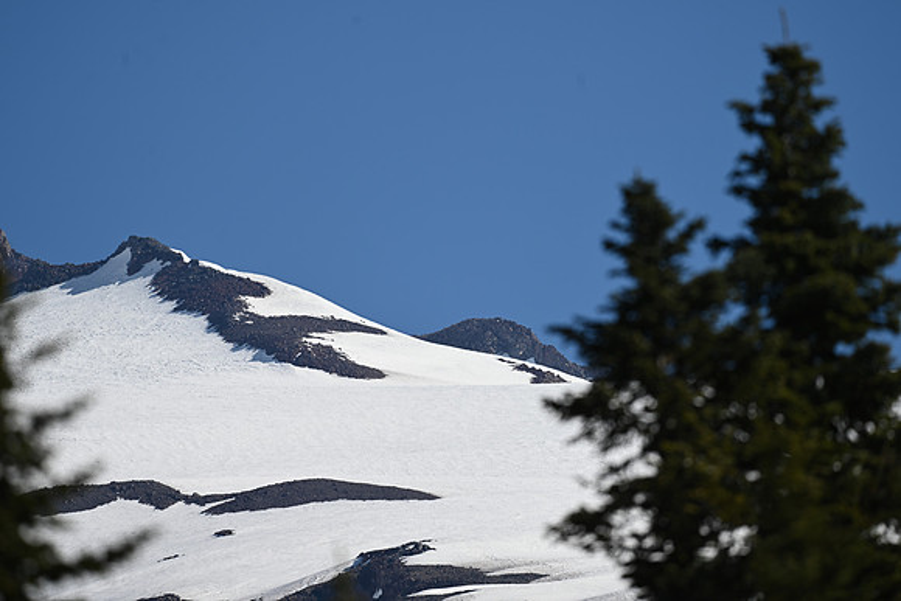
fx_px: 15019
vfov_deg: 2.3
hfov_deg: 3.4
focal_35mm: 600
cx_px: 450
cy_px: 300
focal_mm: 600
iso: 100
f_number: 6.3
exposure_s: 1/800
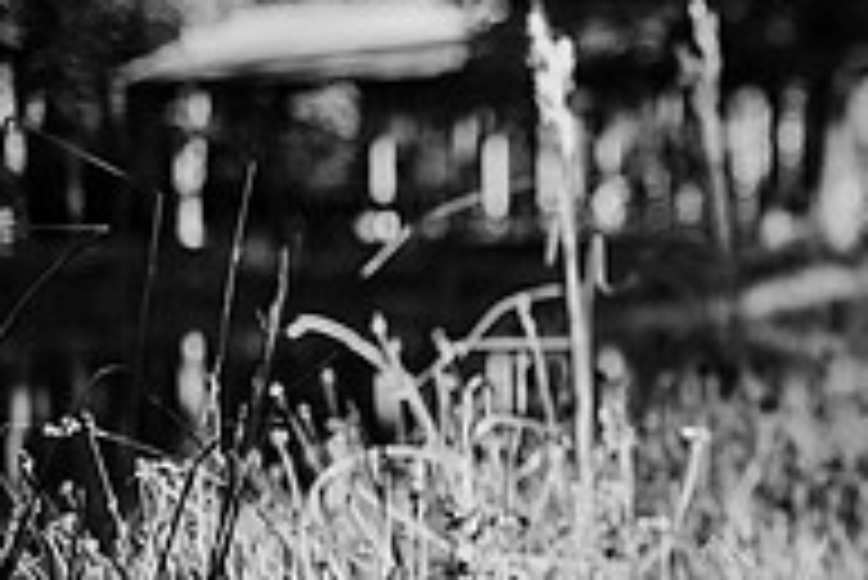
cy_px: 317
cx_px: 1273
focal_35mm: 150
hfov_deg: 13.0
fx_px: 3619
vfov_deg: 9.2
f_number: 2
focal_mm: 50
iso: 200
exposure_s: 1/1000
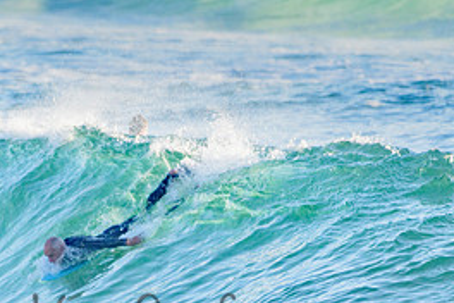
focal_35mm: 1346
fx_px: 16973
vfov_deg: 1.0
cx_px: 103
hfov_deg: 1.5
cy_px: 261
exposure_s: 1/2000
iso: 400
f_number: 5.6
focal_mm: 500
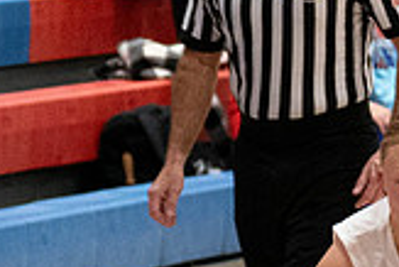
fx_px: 5702
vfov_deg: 2.7
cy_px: 337
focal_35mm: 514
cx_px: 403
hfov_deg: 4.0
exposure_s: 1/1000
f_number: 2.8
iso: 4000
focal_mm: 70
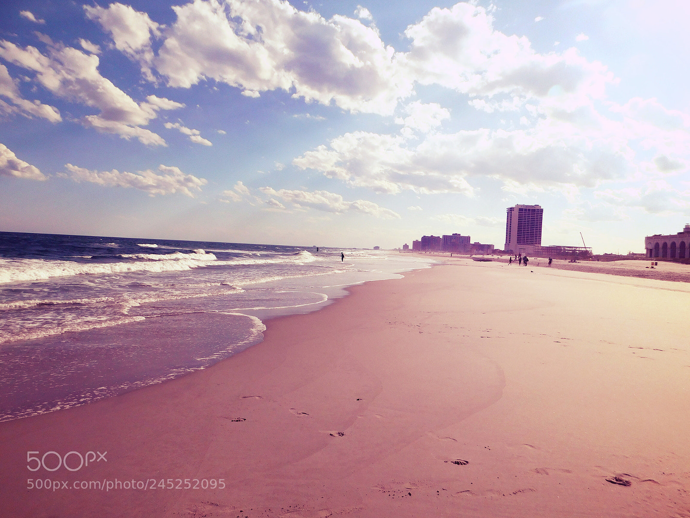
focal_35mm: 23
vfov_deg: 58.9
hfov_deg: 73.9
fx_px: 458
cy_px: 259
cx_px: 345
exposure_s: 1/1250
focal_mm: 4
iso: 125
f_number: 6
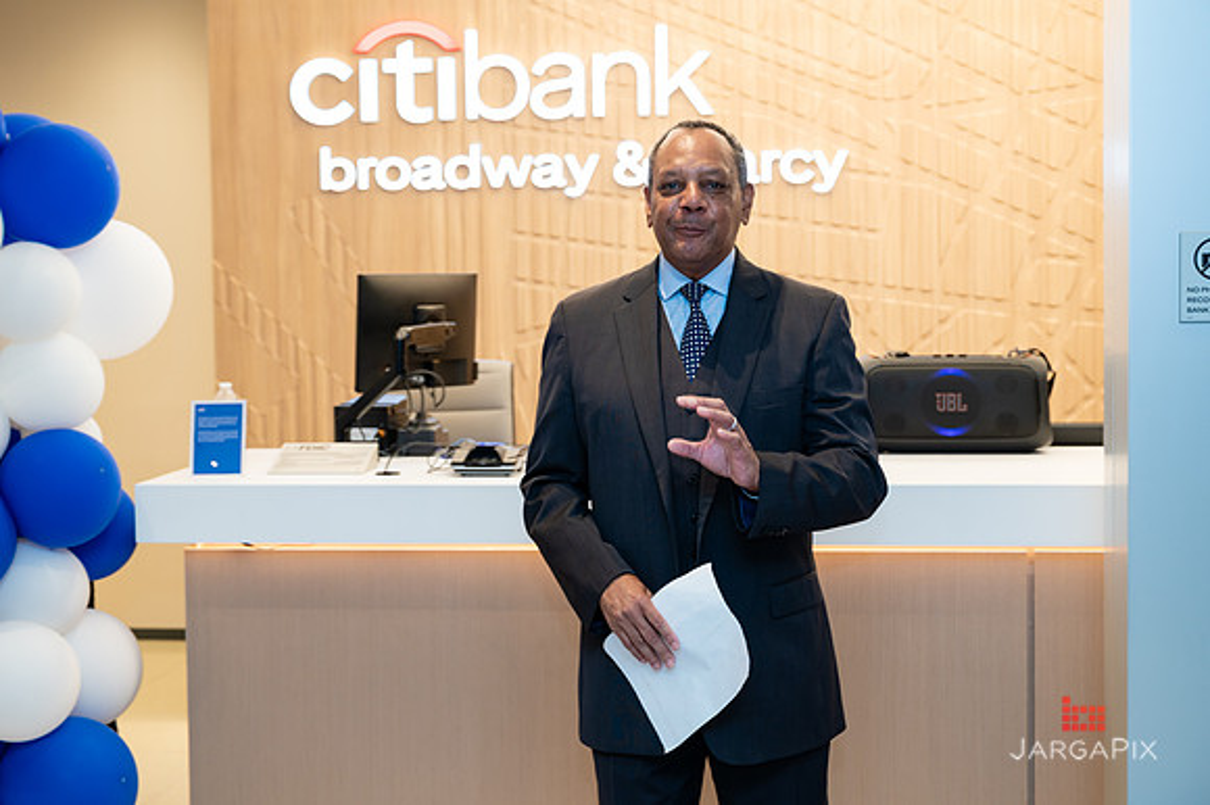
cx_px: 606
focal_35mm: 64
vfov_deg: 21.3
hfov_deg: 31.6
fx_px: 2141
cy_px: 382
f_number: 4
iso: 400
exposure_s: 1/160
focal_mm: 60
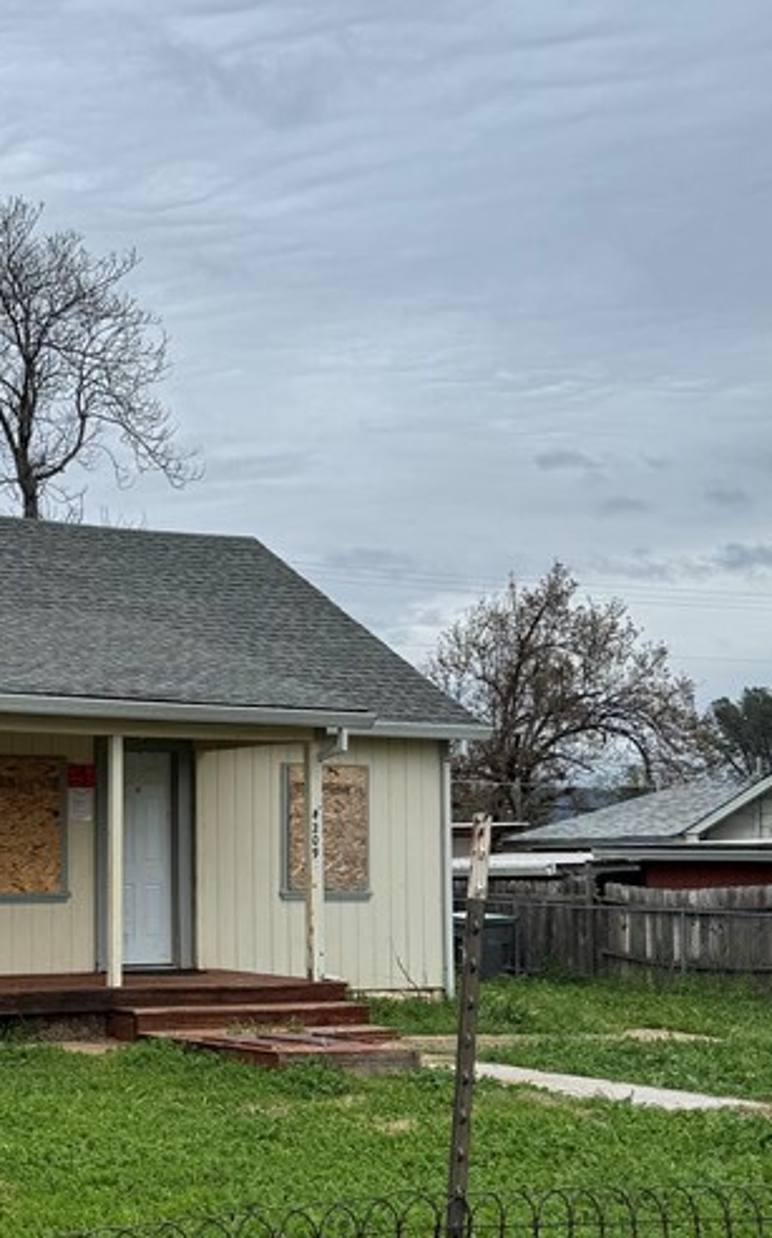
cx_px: -55
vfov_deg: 37.9
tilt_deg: +1.1
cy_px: 795
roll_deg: -0.4
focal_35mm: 53
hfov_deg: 23.1
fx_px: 1786
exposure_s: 1/3247
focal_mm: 6.76
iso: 80
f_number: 1.78
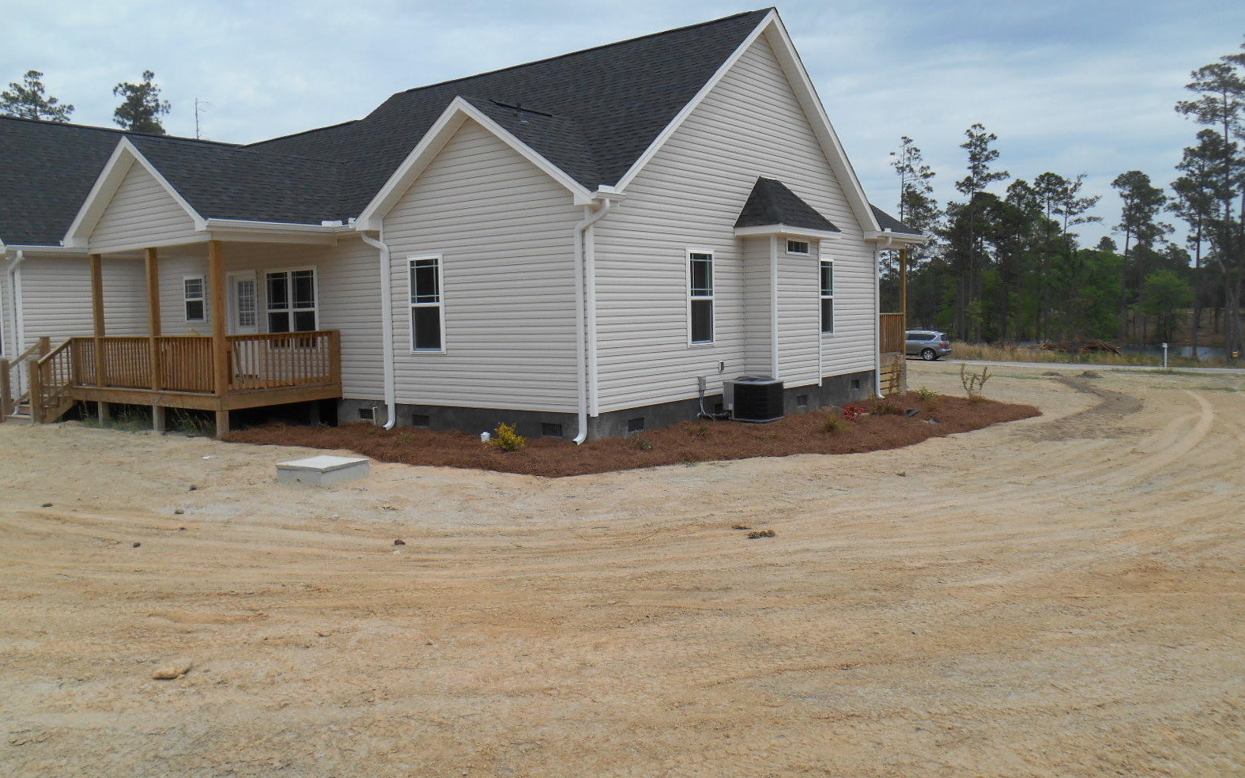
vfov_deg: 44.5
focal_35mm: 28
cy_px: 363
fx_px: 950
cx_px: 628
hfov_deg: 66.5
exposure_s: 1/1000
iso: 80
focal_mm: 4.7
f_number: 3.4
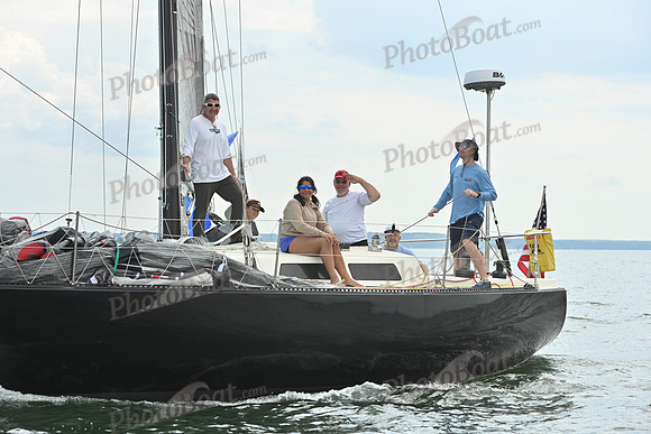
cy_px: 217
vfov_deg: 12.5
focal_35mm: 110
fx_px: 1990
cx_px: 326
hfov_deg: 18.6
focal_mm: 110
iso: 320
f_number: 7.1
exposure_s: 1/1250
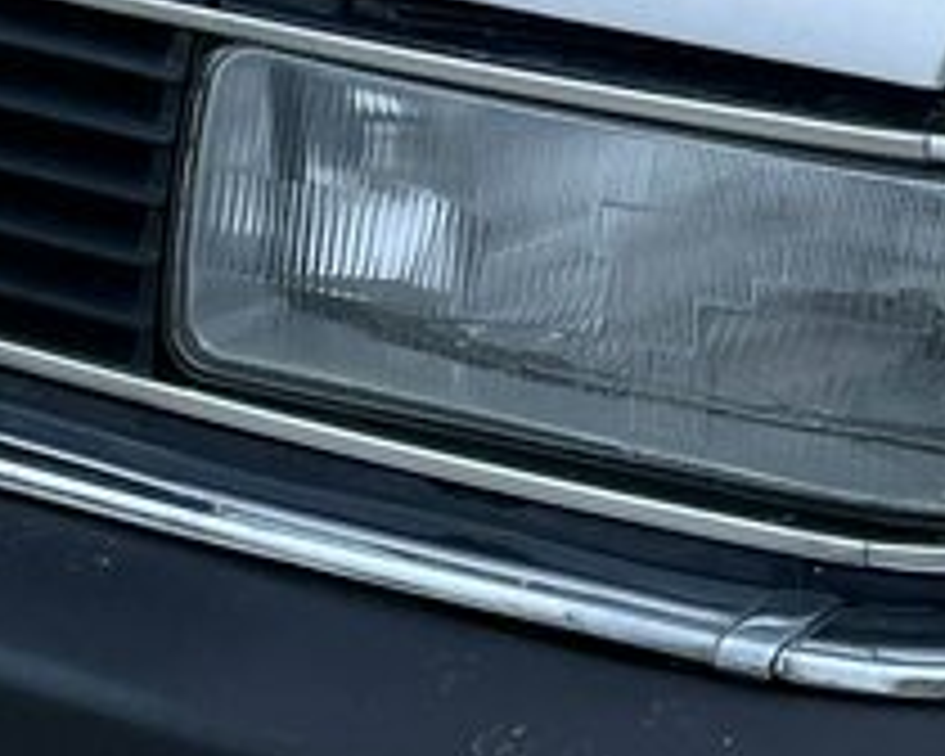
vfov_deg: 10.6
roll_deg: +1.2
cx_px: 958
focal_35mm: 145
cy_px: 9
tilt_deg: -18.5
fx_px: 4055
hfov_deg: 13.1
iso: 125
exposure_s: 1/121
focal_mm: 4.2
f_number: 1.6
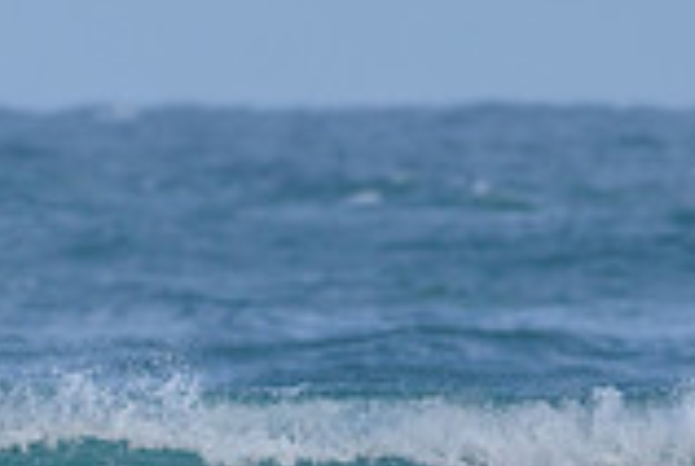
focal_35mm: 2247
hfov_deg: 0.9
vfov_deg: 0.6
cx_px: 573
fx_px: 43461
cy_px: 447
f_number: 5.6
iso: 450
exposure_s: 1/2000
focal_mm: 500
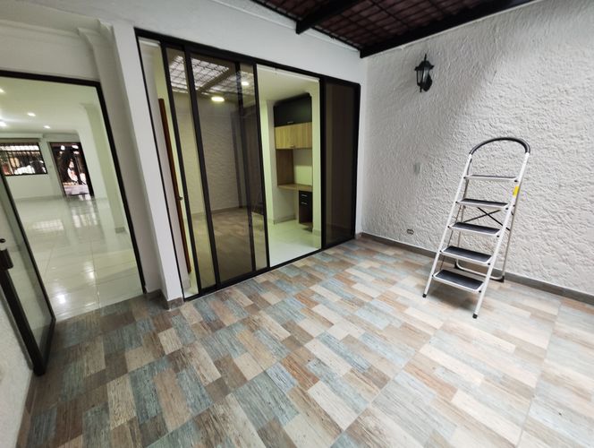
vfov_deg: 85.8
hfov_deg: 102.0
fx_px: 241
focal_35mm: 14
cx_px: 297
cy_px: 224
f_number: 2.2
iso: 216
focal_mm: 2.16
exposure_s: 1/30
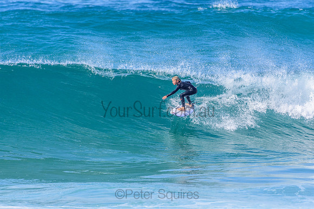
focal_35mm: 750
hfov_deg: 2.7
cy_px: 104
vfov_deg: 1.8
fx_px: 6543
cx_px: 157
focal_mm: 500
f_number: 5.6
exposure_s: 1/2000
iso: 500
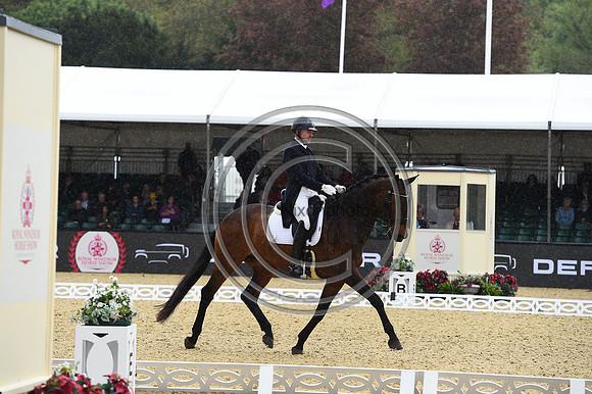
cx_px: 296
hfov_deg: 14.7
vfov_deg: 9.8
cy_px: 197
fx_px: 2301
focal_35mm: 140
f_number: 5
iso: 400
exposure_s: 1/1250
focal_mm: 140
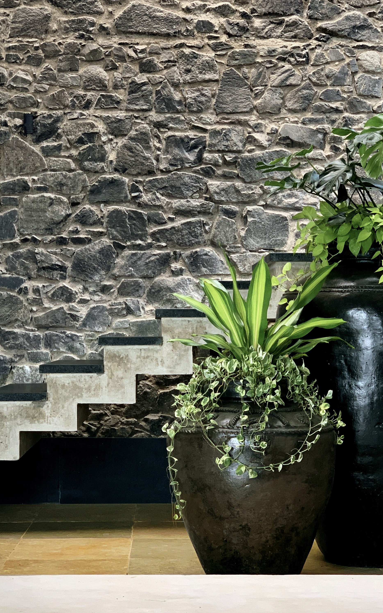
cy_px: 305
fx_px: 1236
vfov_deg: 27.8
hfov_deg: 17.6
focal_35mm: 74
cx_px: 219
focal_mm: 6
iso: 125
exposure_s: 1/122
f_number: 2.4
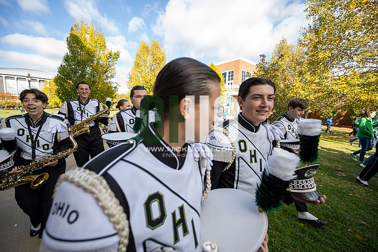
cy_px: 126
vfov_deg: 81.2
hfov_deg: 104.2
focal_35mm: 14
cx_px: 189
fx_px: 147
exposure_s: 1/500
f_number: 4.5
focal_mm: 14
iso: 320
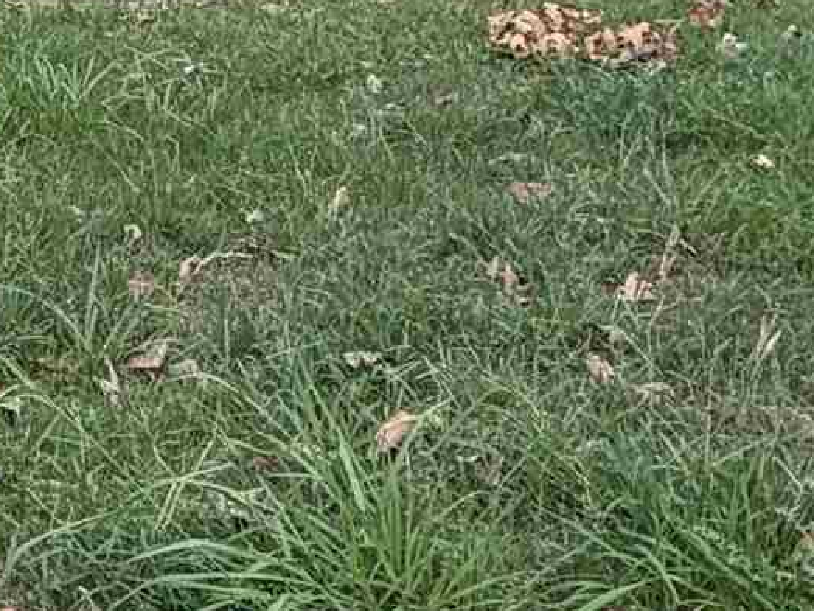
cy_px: -40
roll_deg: +0.3
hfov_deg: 20.7
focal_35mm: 82
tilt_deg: -15.1
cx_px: -368
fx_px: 1928
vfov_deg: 17.5
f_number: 2.2
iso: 64
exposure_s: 1/121
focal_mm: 2.22
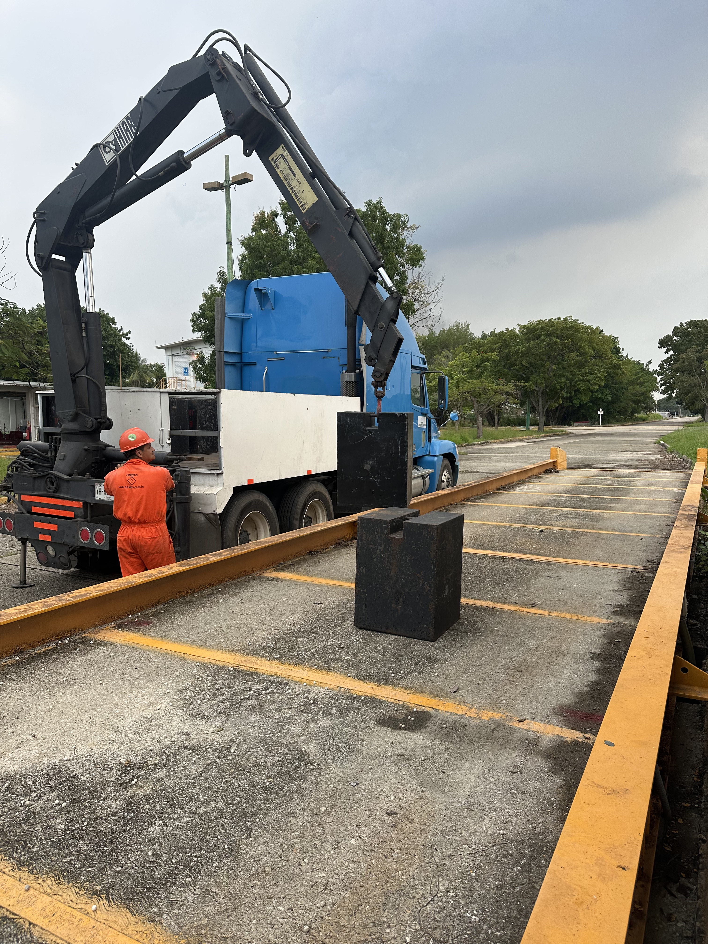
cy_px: 472
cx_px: 354
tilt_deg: -4.1
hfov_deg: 56.8
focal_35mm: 24
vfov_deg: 71.6
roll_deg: -0.7
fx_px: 654
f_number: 1.78
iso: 80
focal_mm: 6.86
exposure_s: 1/709
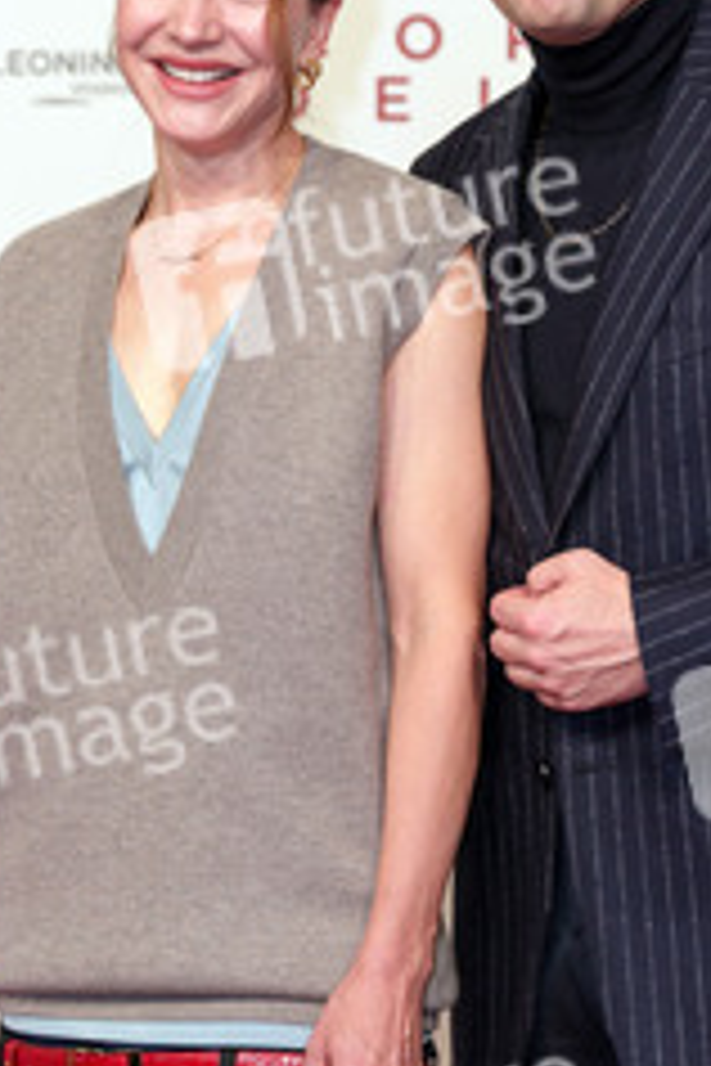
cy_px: 490
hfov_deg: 11.6
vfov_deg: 17.3
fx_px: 3495
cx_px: 495
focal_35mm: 118
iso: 320
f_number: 3.2
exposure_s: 1/250
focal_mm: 70
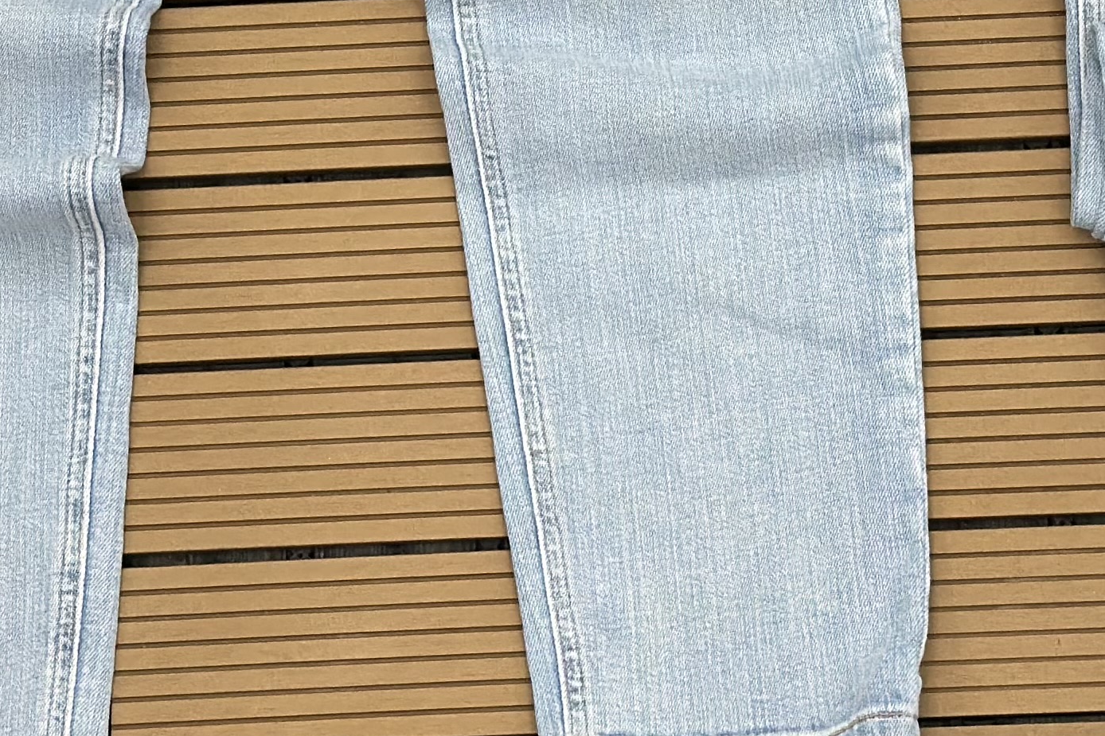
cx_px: 649
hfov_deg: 14.1
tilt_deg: -72.6
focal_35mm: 145
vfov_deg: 9.3
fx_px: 4450
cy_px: -239
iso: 100
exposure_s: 1/60
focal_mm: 6.86
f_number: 1.78
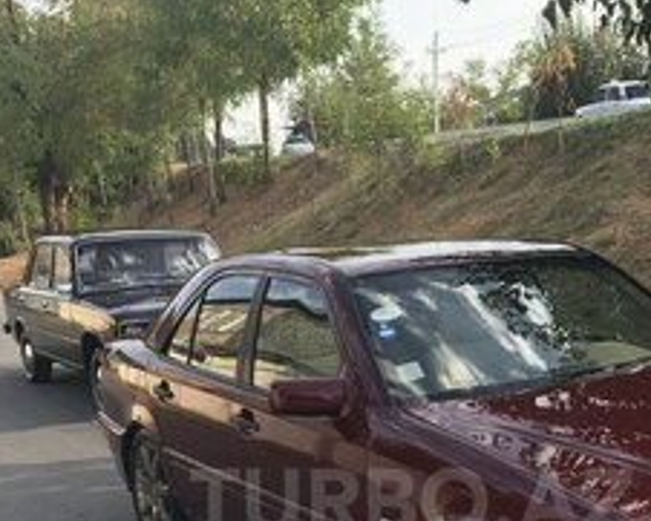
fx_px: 1157
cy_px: 501
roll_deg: +4.0
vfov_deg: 24.4
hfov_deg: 31.3
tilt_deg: -14.2
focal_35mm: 60
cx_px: 412
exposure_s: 1/311
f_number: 1.8
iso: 20
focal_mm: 3.99
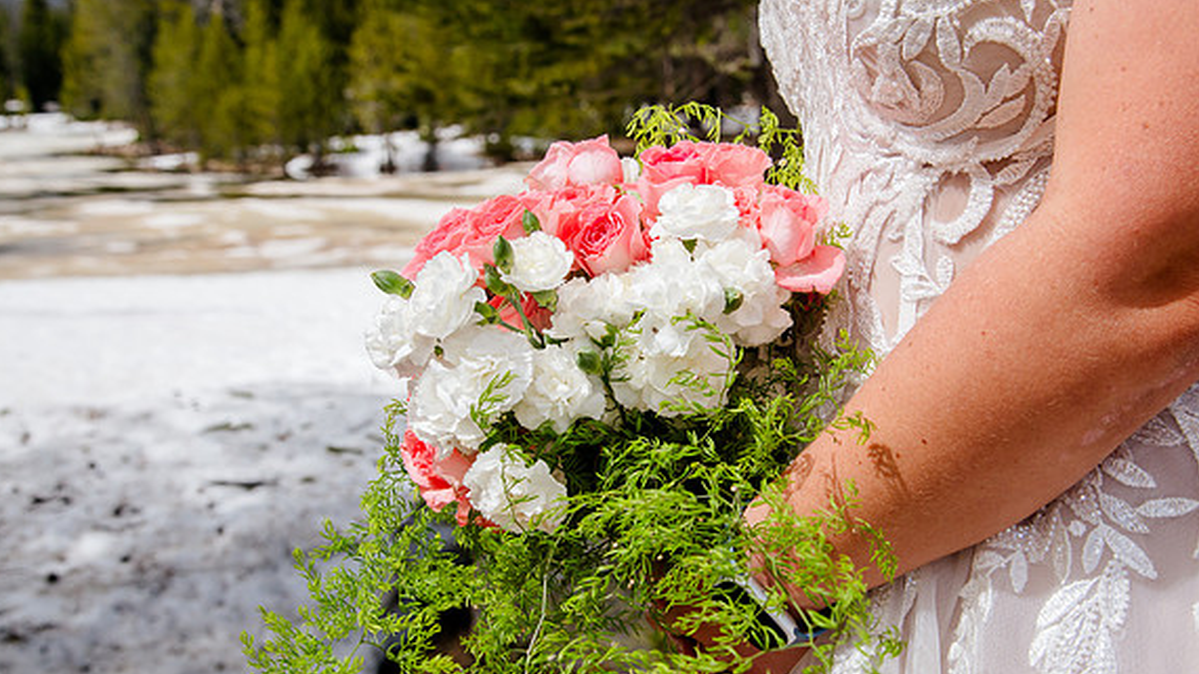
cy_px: 340
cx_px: 662
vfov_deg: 22.2
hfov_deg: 38.5
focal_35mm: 54
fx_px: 1717
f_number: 9
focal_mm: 46
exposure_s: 1/320
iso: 250
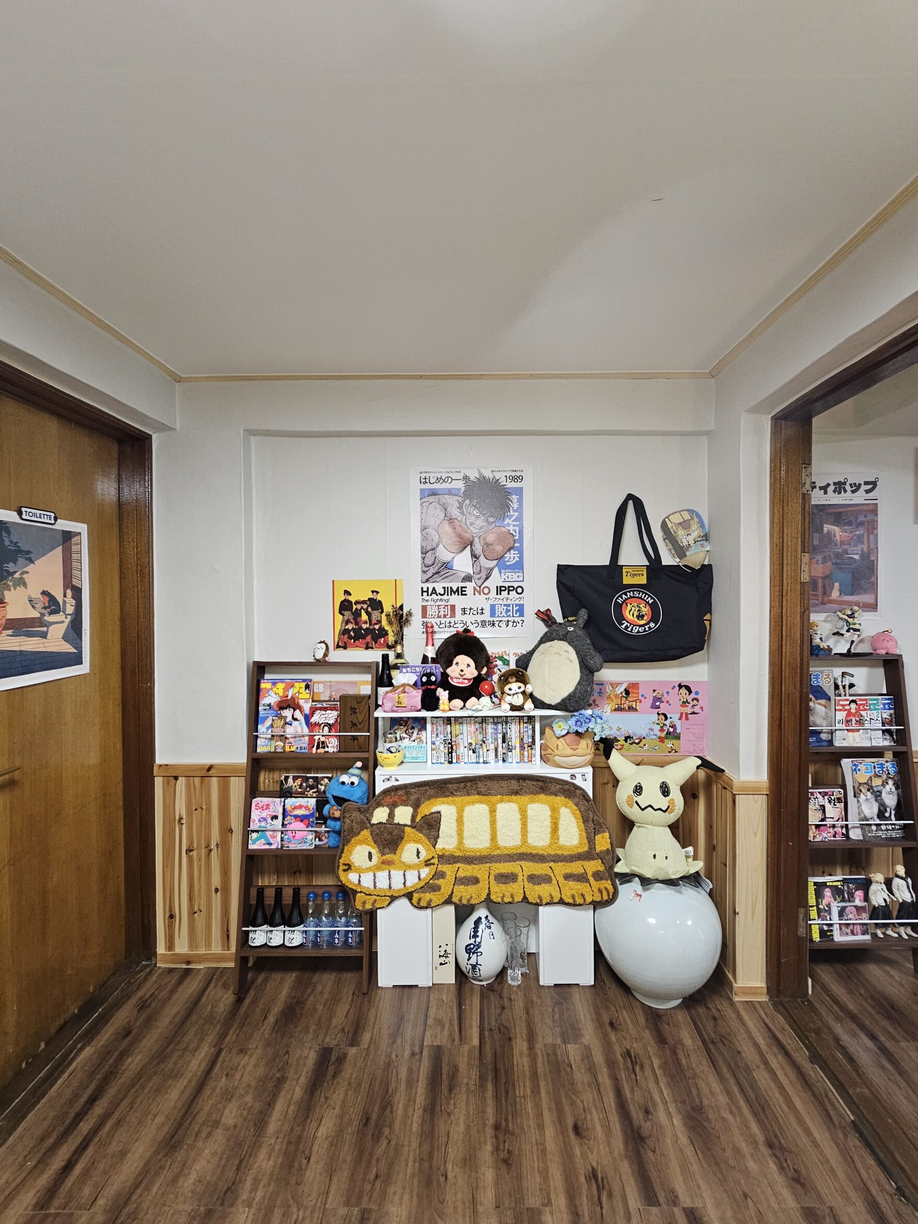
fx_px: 495
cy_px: 602
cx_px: 479
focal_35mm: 14
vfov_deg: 102.1
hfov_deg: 85.6
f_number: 2.2
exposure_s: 1/60
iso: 250
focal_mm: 2.2
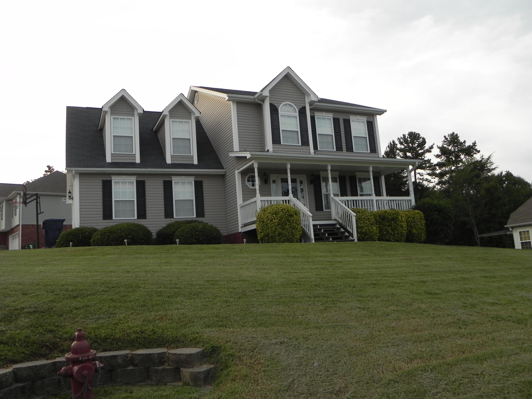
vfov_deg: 48.2
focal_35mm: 29
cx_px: 266
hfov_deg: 61.7
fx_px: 446
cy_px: 200
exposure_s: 1/870
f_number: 2.8
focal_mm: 5.2
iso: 160
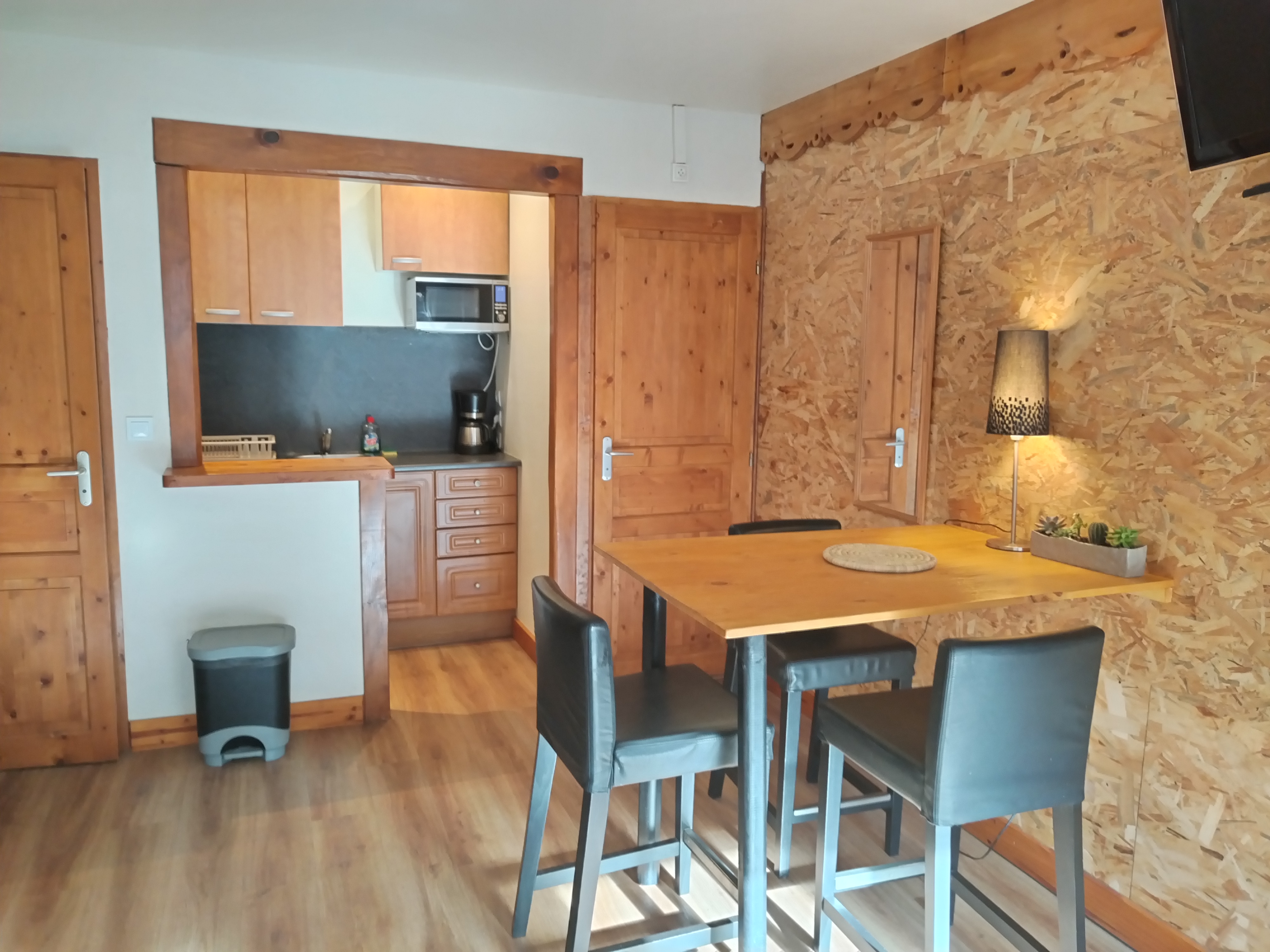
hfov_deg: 67.3
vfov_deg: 53.1
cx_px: 635
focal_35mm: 26
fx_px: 954
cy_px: 476
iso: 600
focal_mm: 4.75
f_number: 1.8
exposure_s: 1/33.3
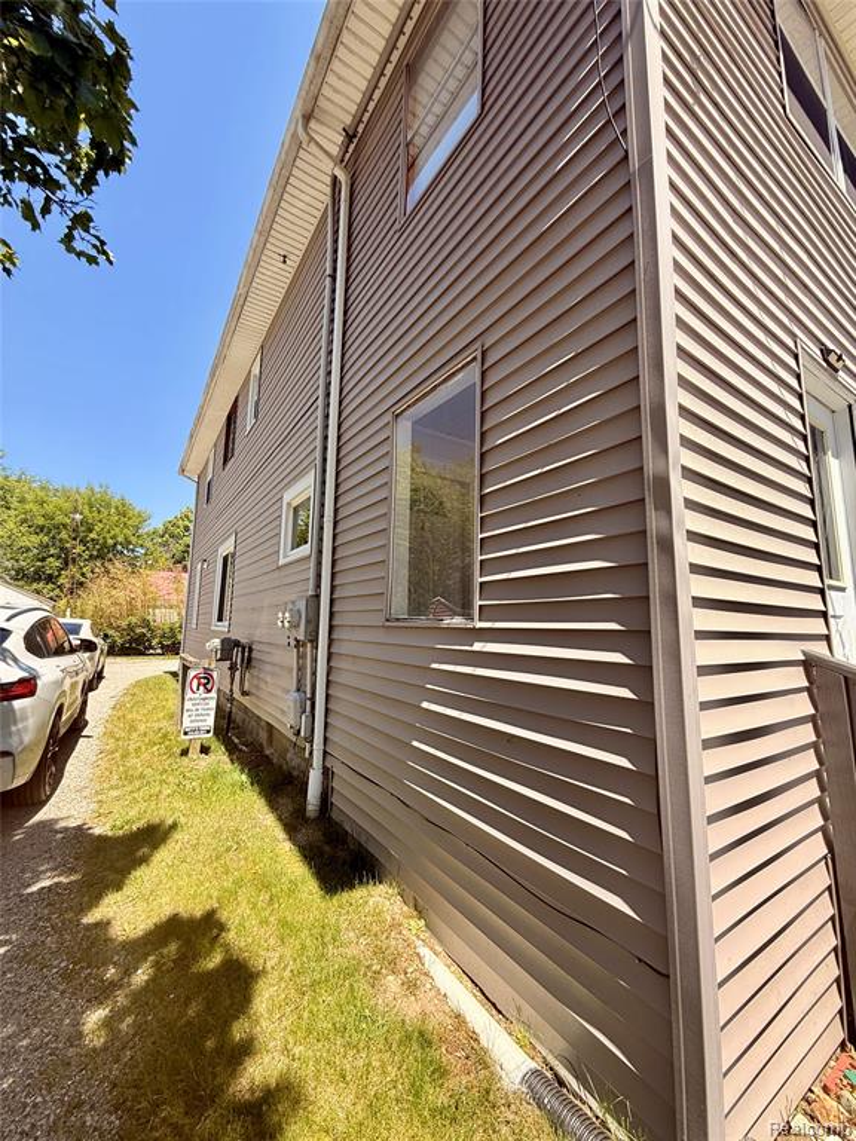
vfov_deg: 102.1
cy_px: 570
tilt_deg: +8.1
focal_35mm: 14
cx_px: 428
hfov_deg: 85.7
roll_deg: -1.2
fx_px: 462
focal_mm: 2.22
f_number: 2.2
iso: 50
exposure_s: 1/411
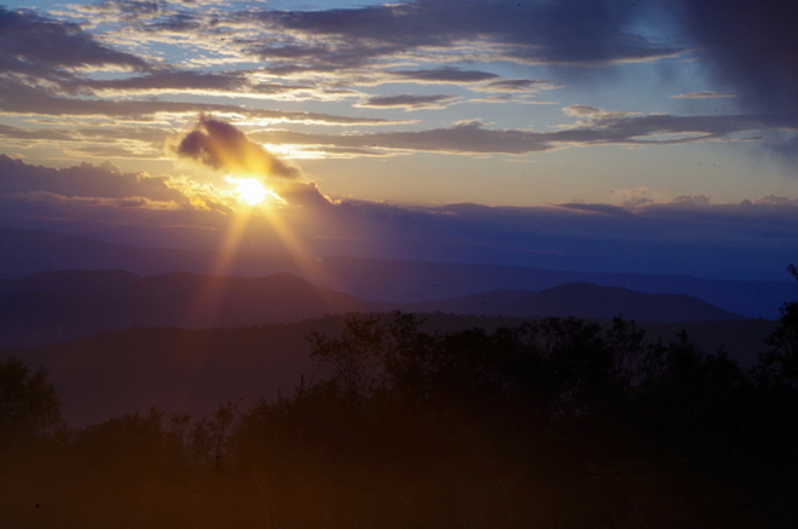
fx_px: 1814
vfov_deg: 16.6
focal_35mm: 82
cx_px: 399
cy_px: 264
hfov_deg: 24.8
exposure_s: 10
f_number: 25
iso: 400
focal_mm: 55
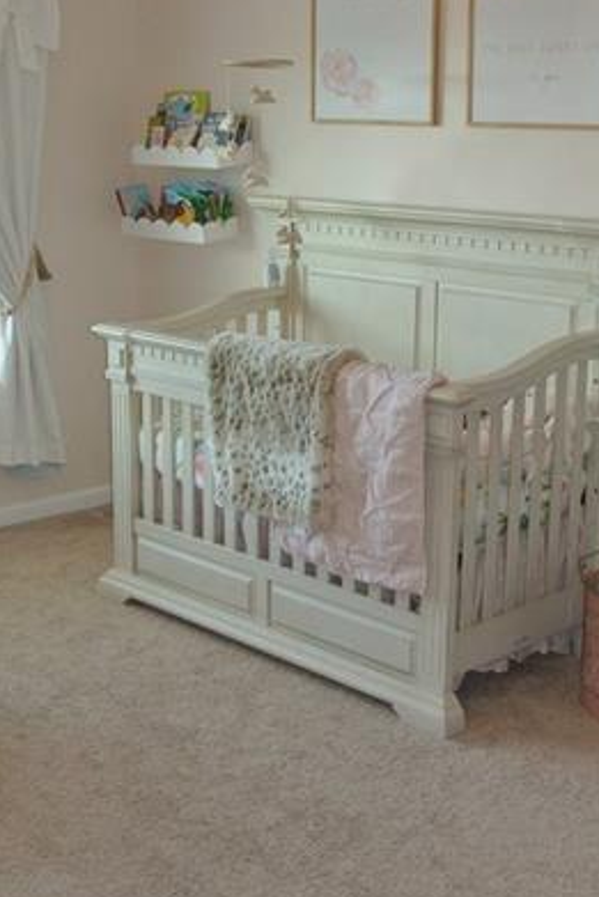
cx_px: 251
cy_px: 415
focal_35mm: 57
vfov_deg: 35.0
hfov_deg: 23.8
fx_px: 1421
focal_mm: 11
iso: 320
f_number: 3.5
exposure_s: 1/60
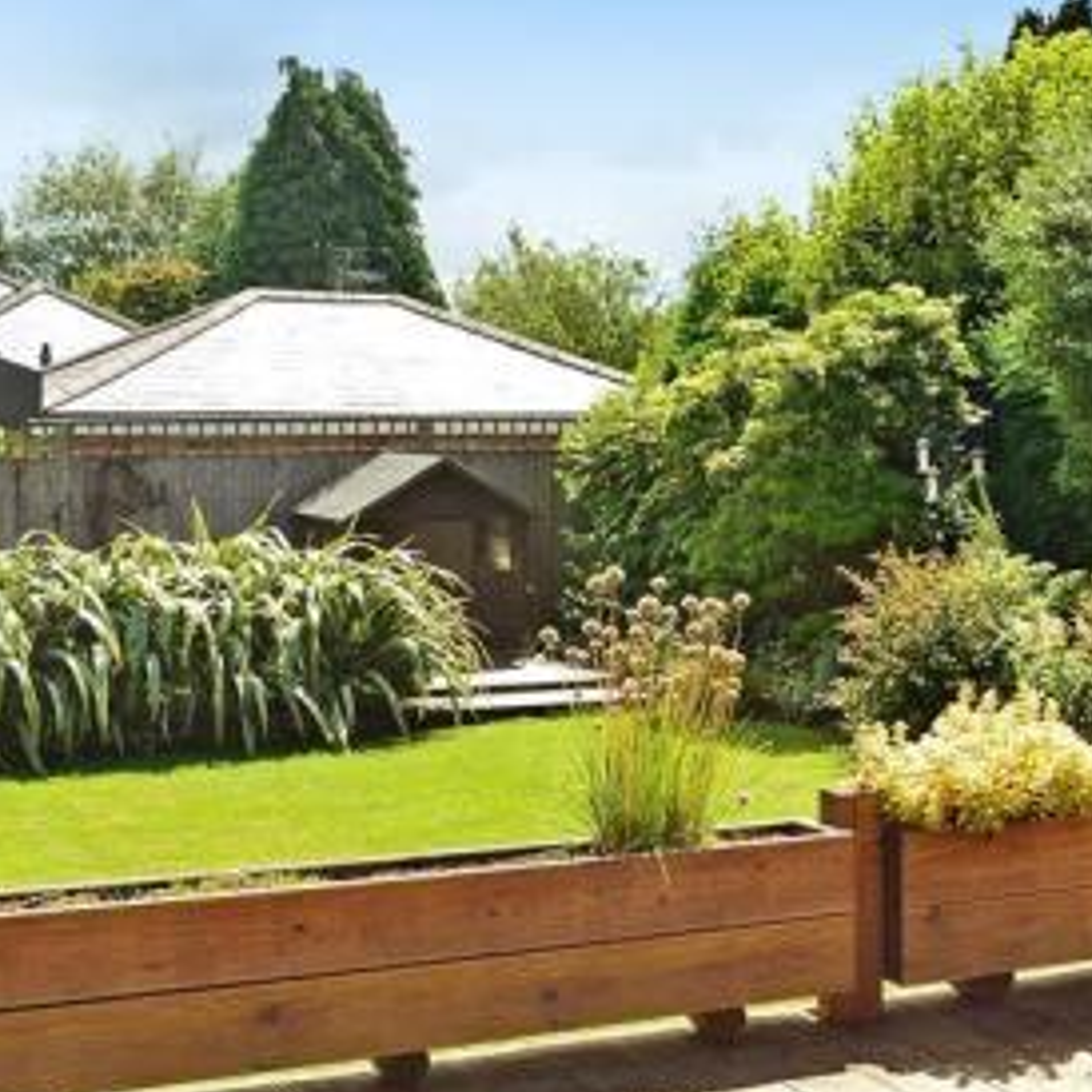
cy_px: 442
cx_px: 1100
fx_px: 2177
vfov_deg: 28.1
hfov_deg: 26.6
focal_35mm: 61
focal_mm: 20
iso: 200
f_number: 8
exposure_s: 1/250
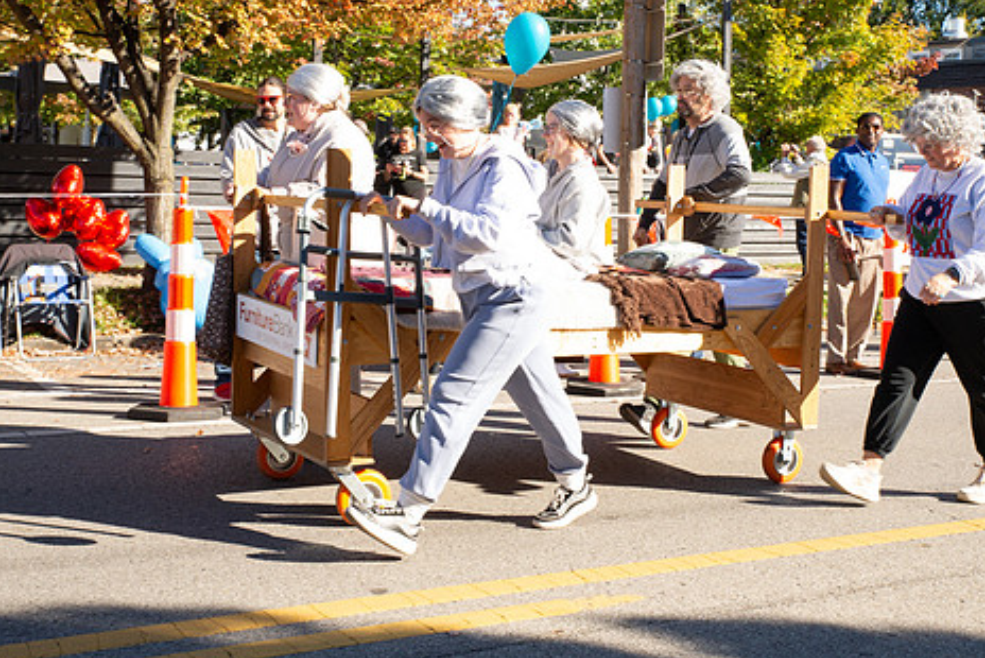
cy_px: 266
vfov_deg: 24.6
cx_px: 573
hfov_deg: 36.1
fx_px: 1506
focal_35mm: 55
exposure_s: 1/160
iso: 800
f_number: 14
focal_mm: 42
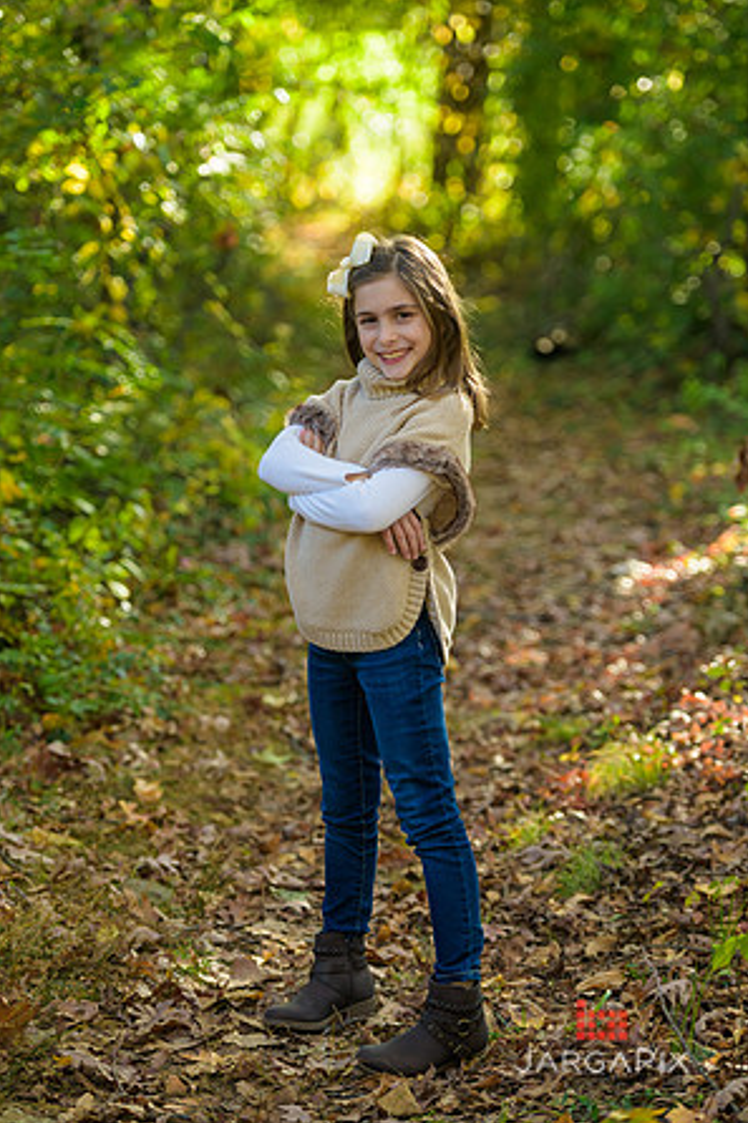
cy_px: 562
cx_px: 375
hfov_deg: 13.3
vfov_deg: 19.8
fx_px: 3212
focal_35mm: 103
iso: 200
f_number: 3.2
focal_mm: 102
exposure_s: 1/200
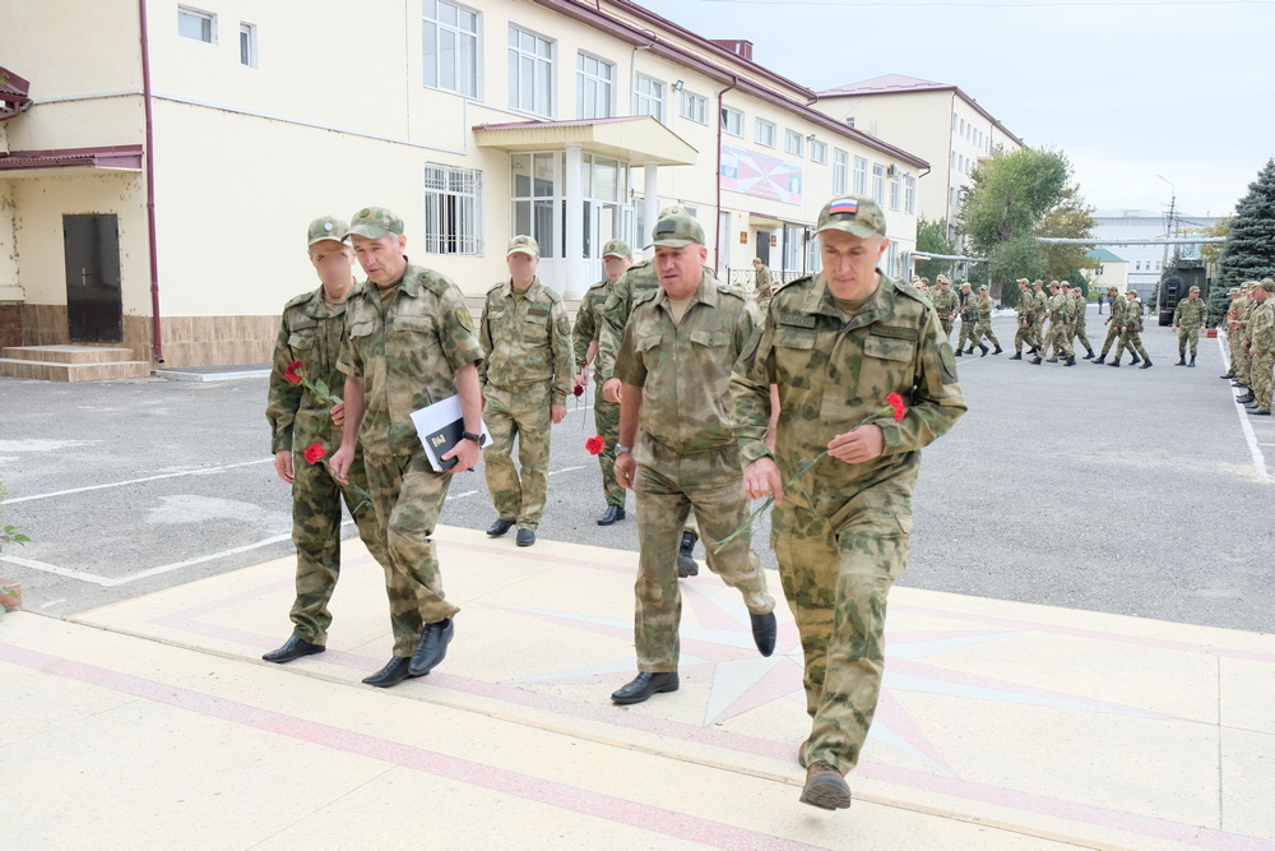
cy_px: 426
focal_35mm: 31
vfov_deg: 42.3
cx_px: 638
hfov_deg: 60.3
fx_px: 1098
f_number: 4.5
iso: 400
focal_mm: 20.5
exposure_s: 1/200
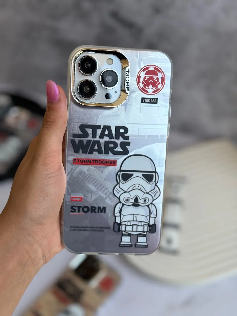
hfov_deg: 30.3
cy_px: 158
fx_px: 438
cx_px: 118
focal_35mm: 48
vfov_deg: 39.7
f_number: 1.78
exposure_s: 1/1133
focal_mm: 6.76
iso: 64
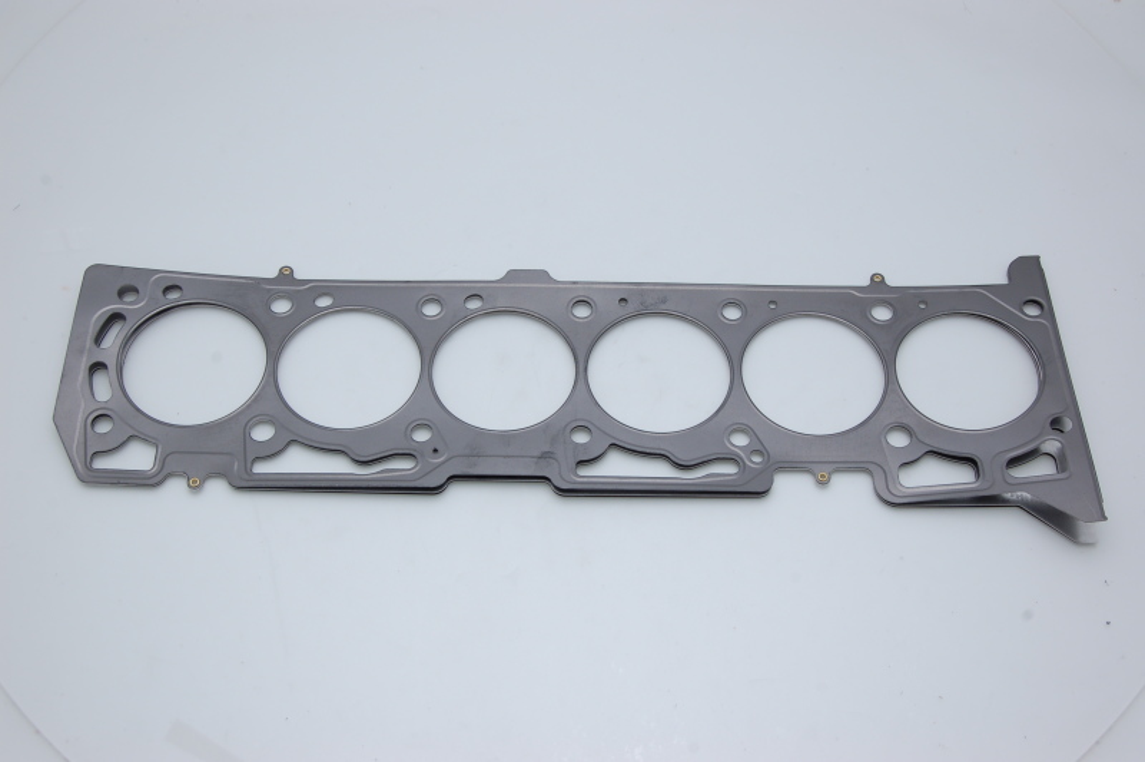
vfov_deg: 29.8
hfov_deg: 43.6
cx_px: 572
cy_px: 381
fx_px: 1430
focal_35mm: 45
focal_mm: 30
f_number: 10
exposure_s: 1/400
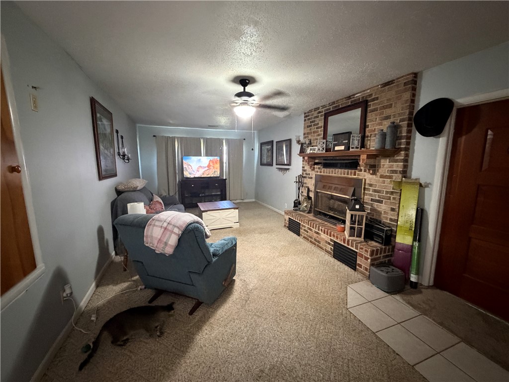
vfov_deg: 85.7
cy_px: 191
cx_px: 254
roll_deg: -0.6
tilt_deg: -8.1
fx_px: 206
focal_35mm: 14
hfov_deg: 102.1
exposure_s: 1/40
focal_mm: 2.22
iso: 1250
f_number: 2.2
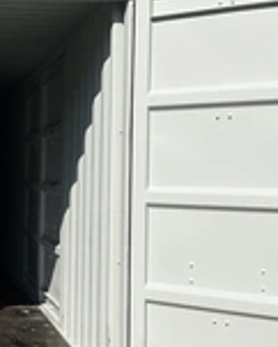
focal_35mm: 75
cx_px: -57
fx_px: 771
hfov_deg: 19.3
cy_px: 177
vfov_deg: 25.4
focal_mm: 3
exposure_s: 1/3125
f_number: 1.8
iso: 25
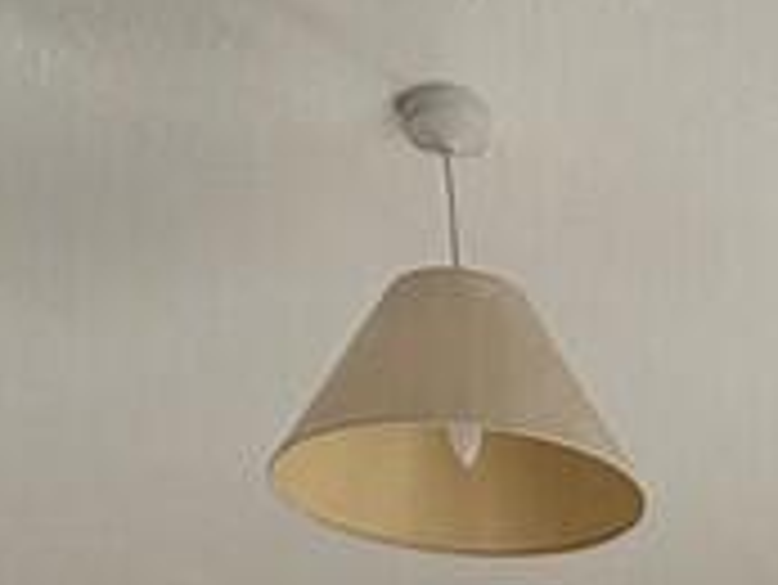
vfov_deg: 12.7
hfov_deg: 22.3
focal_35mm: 83
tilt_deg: -7.9
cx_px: 850
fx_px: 1867
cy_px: 1490
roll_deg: +1.7
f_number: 2.2
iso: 50
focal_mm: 2.22
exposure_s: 1/205
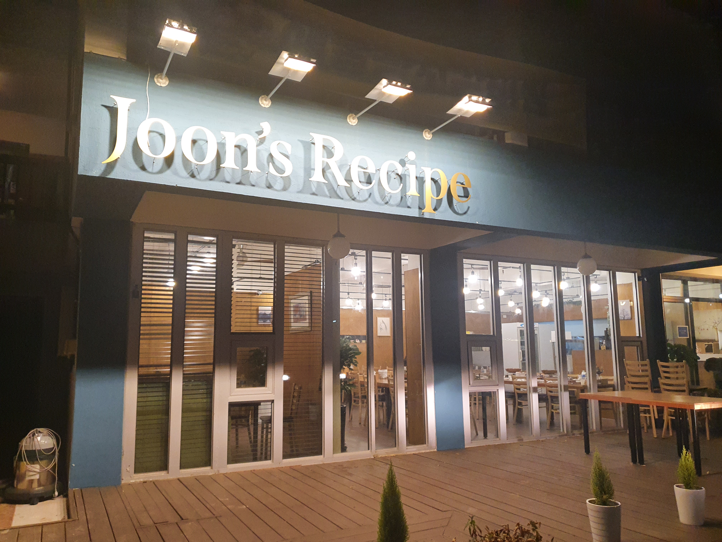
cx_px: 361
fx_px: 542
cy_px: 271
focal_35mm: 26
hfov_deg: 67.3
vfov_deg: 53.1
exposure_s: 1/120
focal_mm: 4.32
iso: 250
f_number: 1.5
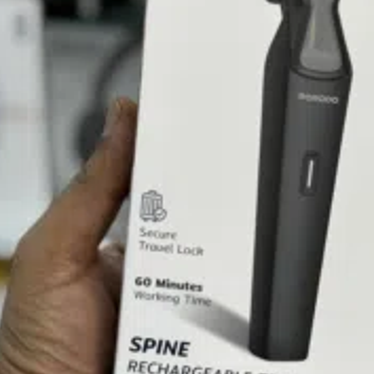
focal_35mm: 96
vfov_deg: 18.1
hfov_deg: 17.9
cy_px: 158
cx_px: 302
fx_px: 1173
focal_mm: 6.76
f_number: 1.78
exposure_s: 1/121
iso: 50
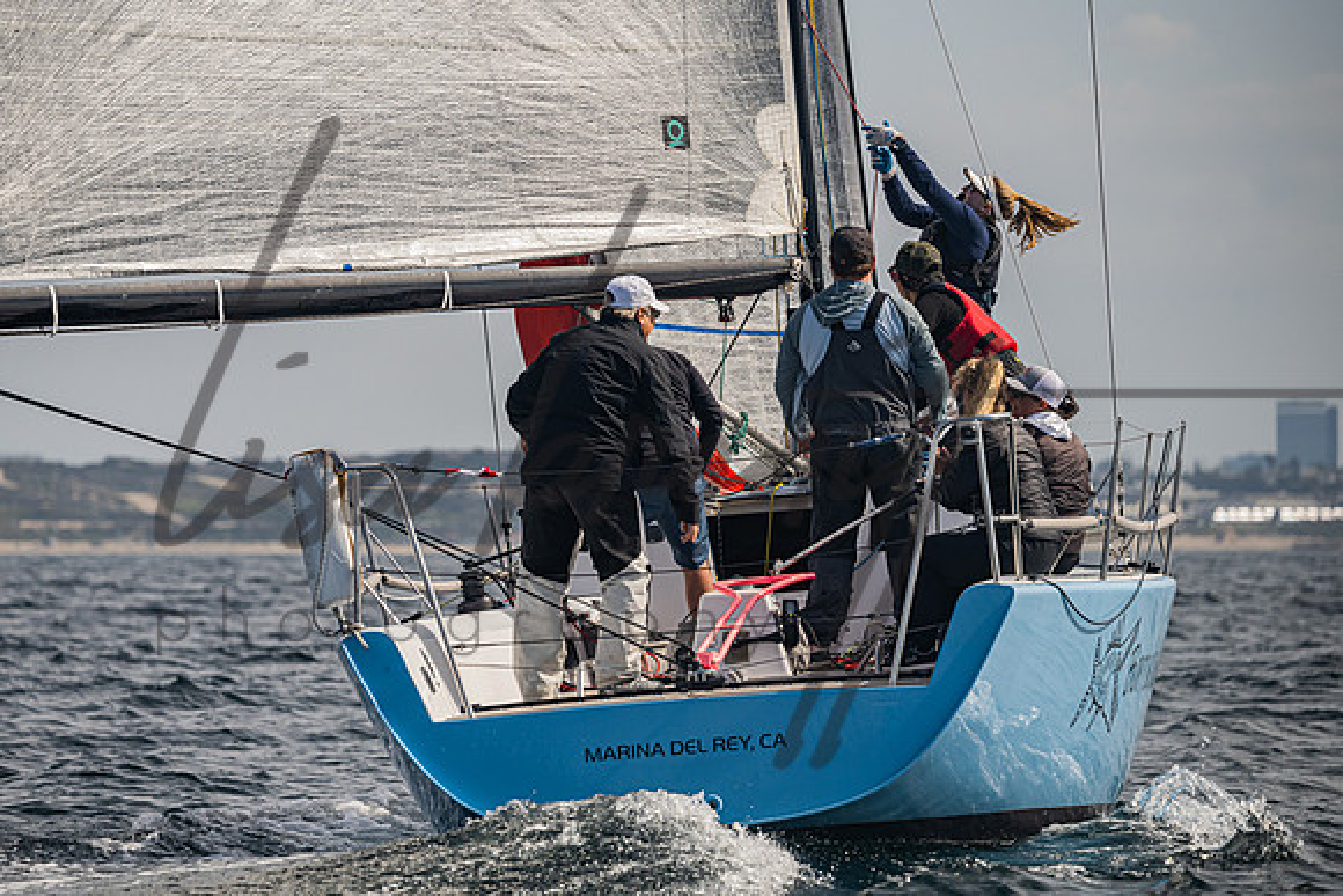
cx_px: 587
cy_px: 438
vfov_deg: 4.6
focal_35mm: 297
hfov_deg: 6.9
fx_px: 11069
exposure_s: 1/3200
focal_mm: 260
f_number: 6.3
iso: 320
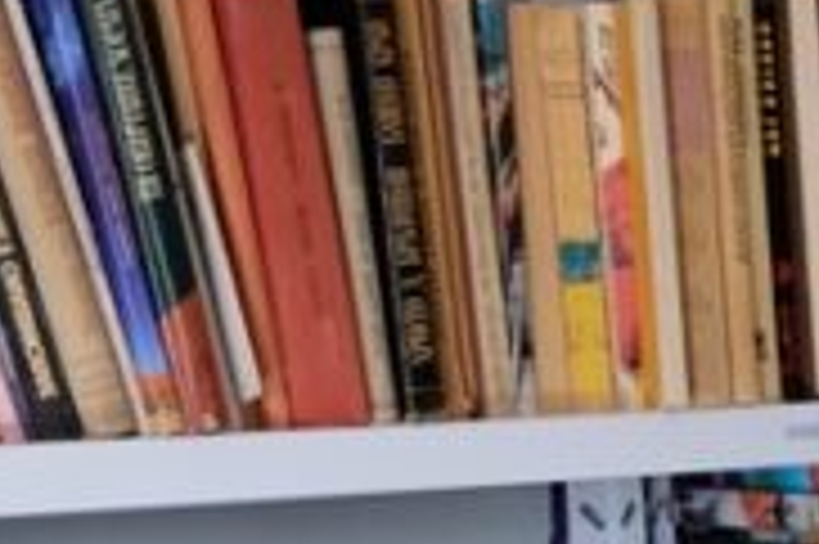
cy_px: 697
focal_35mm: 180
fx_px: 4091
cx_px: 1251
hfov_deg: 11.0
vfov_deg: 7.5
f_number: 4.7
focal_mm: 31
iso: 3200
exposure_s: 1/25
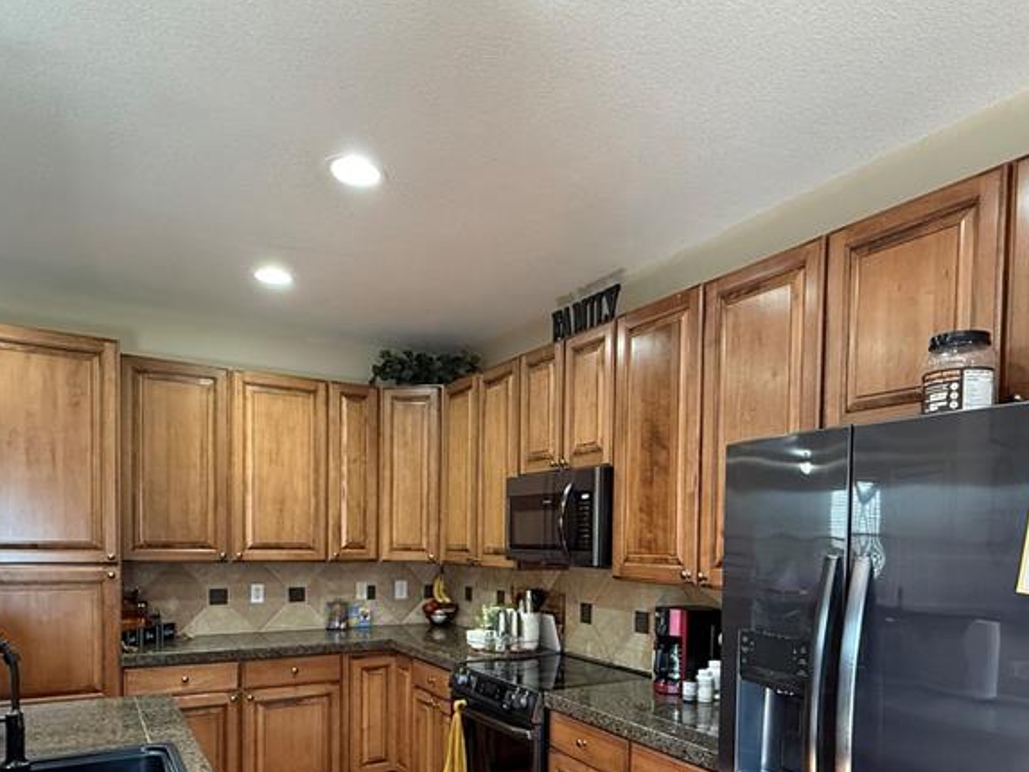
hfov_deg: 69.3
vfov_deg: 52.8
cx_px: 555
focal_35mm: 25
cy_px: 566
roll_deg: -0.9
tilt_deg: -1.6
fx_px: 743
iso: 640
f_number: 2.2
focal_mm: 2.22
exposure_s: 1/60
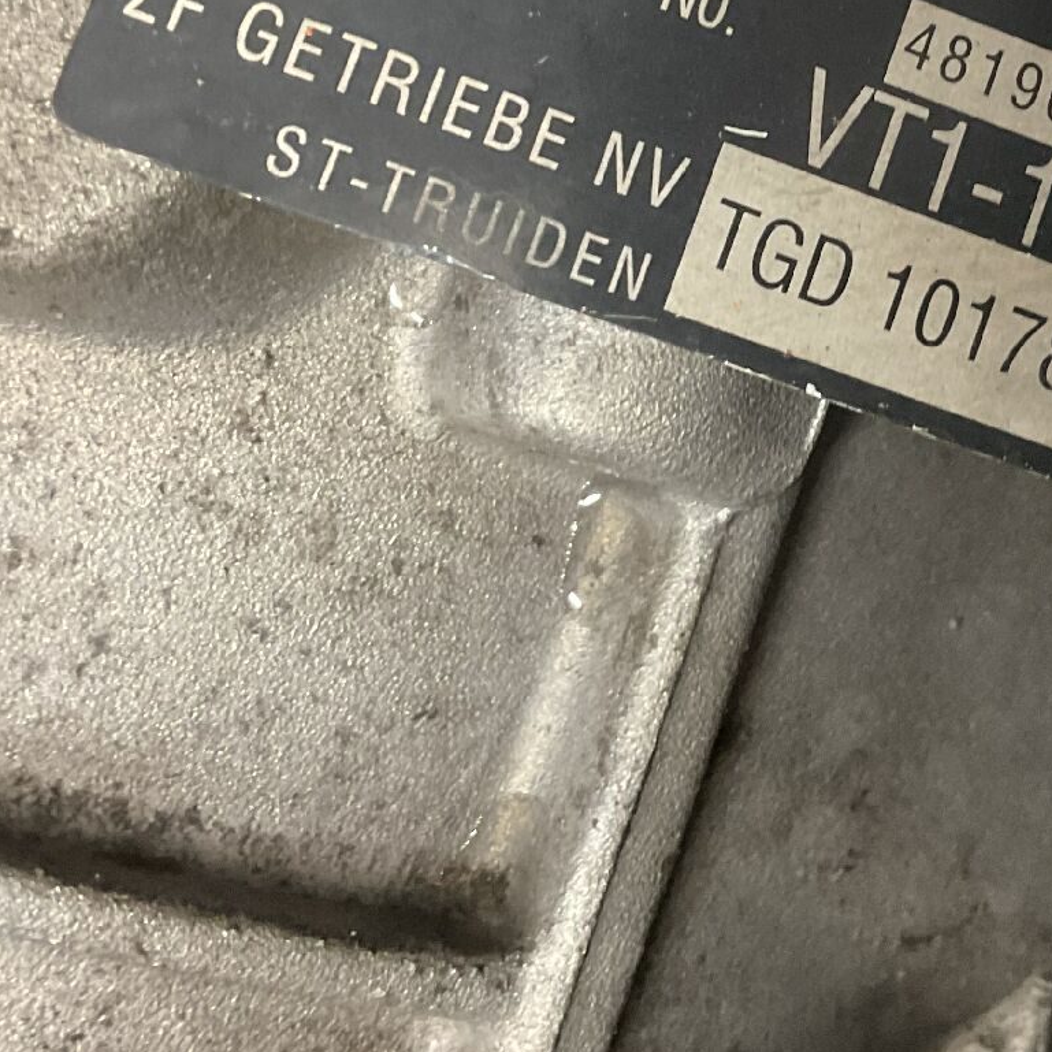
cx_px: 915
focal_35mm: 64
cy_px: 170
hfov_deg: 26.1
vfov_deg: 26.3
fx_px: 2201
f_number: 1.8
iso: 320
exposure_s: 1/25
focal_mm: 3
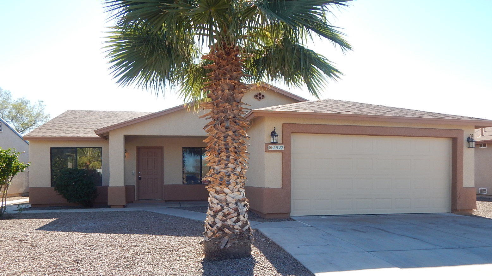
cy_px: 177
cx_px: 248
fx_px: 365
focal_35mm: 28
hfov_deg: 67.9
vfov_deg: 41.1
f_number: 3.1
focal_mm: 4.5
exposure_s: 1/500
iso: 125
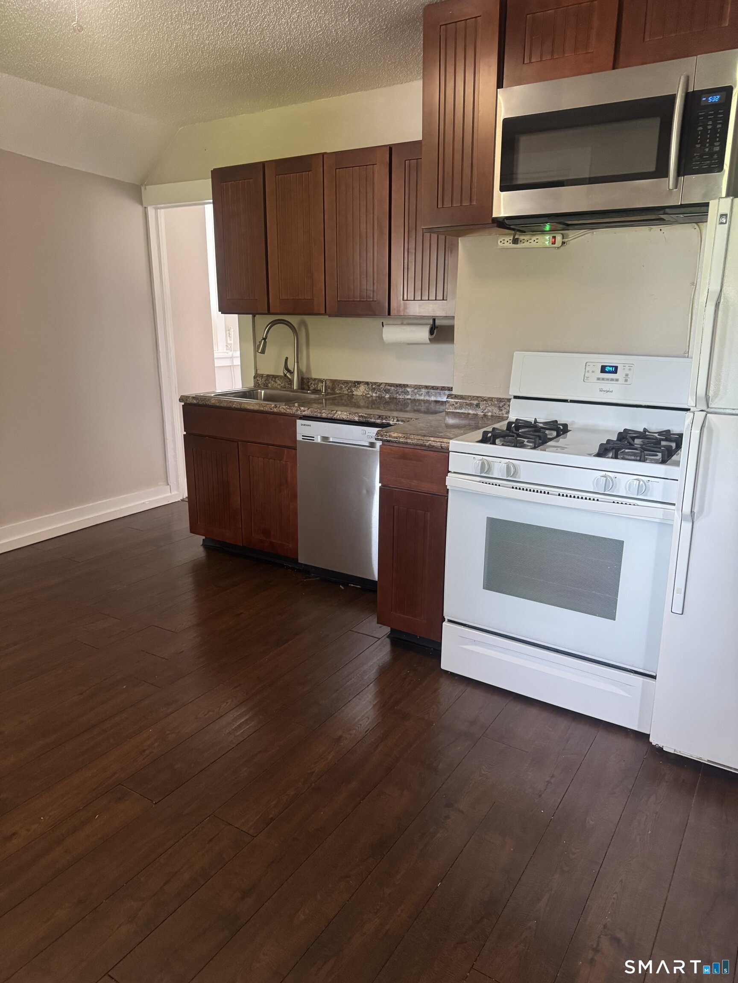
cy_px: 492
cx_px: 369
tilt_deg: -15.2
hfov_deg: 56.8
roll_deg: -0.4
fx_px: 682
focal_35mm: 24
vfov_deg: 71.6
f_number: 1.78
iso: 640
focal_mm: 6.76
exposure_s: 1/40
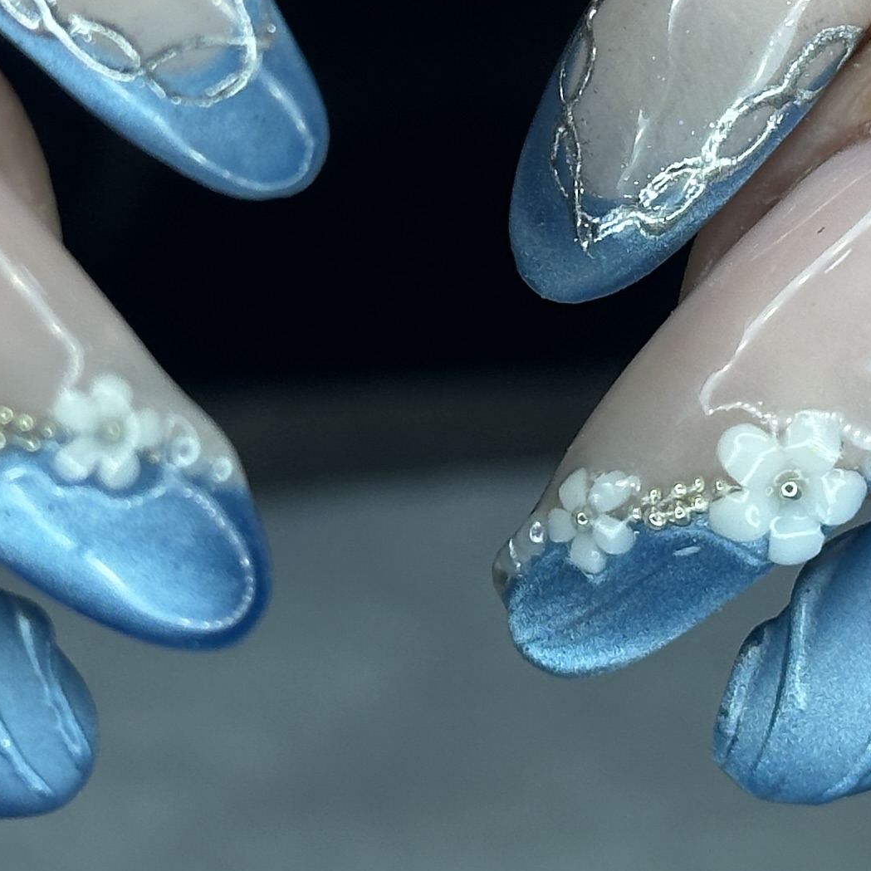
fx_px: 4640
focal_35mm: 163
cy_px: 132
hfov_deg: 10.7
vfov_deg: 10.7
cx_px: 474
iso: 64
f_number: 1.78
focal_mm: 6.86
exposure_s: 1/377
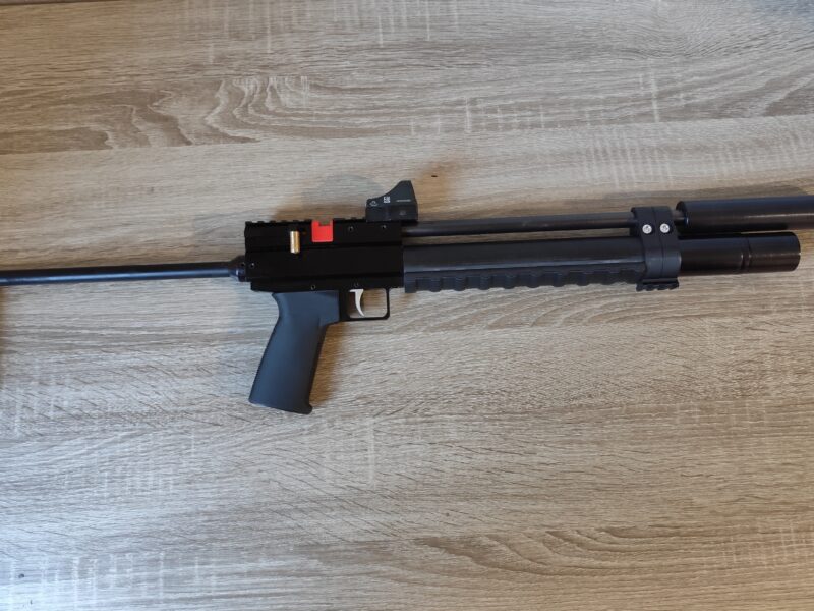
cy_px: 306
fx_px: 541
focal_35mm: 23
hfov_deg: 73.9
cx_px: 407
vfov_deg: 58.9
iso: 1250
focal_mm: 6.19
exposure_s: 1/50
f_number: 1.65
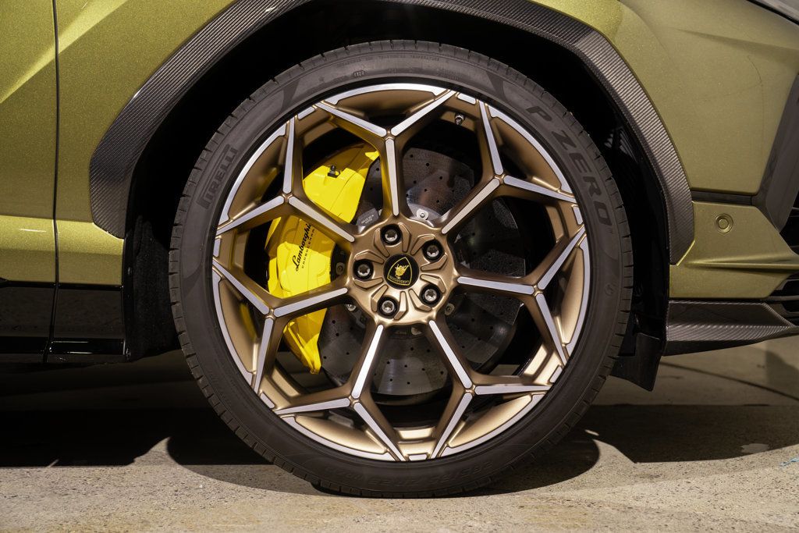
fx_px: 1239
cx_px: 400
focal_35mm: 56
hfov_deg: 35.7
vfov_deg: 24.3
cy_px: 266
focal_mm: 55
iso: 160
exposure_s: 1/125
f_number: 4
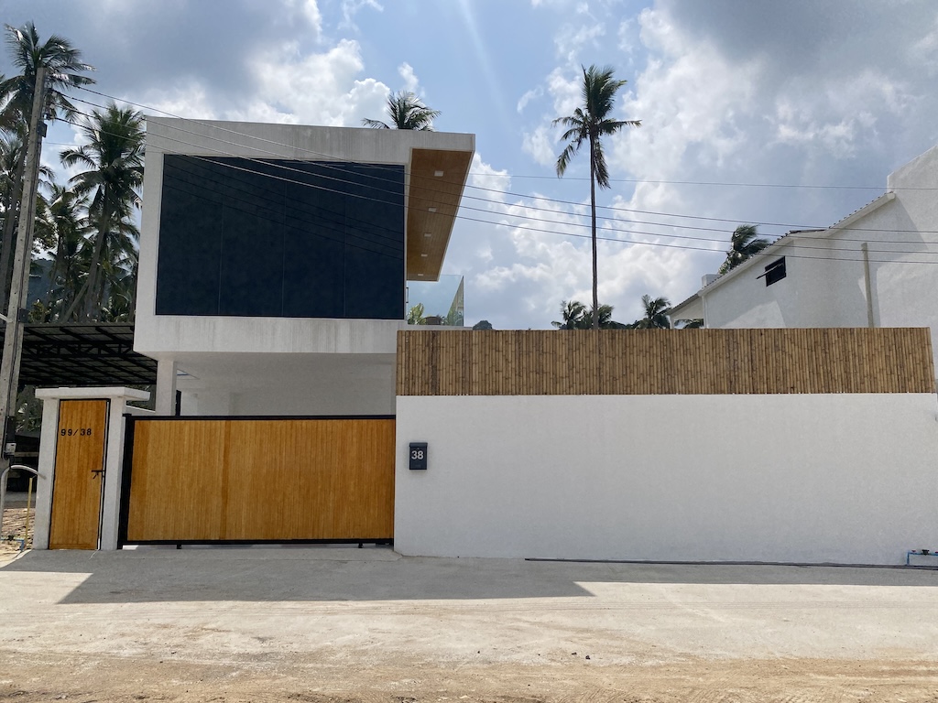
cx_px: 469
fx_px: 705
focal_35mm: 26
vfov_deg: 53.1
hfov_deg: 67.3
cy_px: 352
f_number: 1.8
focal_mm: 4.25
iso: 32
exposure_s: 1/8850
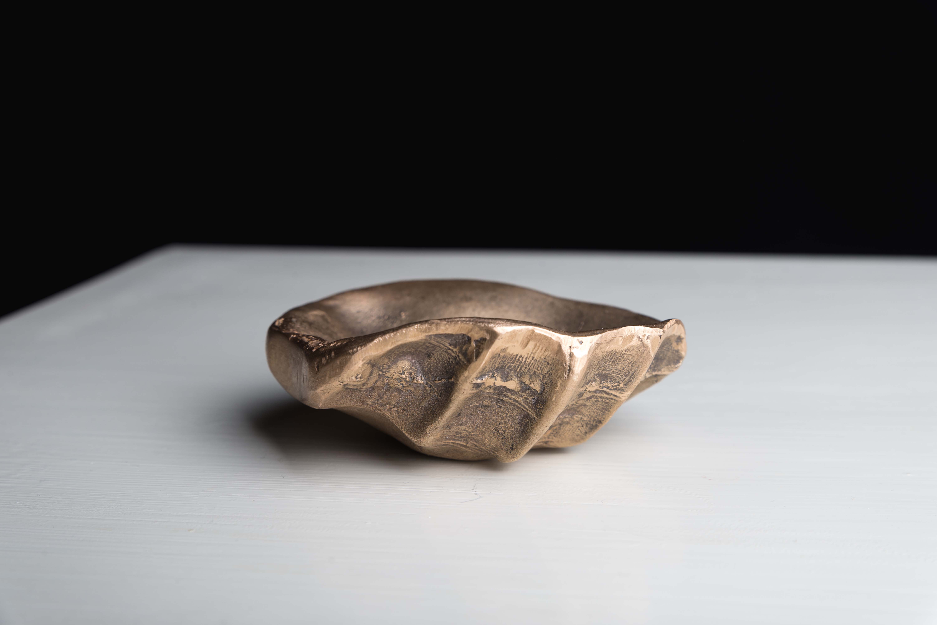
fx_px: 1823
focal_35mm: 70
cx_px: 468
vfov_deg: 19.5
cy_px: 312
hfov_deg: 28.8
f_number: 10
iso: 64
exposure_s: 1/160
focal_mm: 70
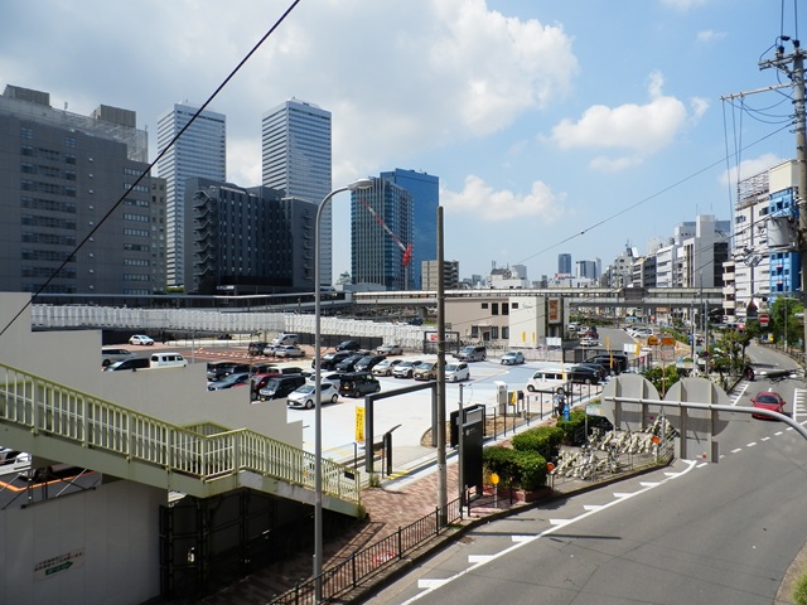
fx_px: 560
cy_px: 302
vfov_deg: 56.8
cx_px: 404
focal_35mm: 24
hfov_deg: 71.6
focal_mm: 4.2
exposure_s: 1/200
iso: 80
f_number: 7.9
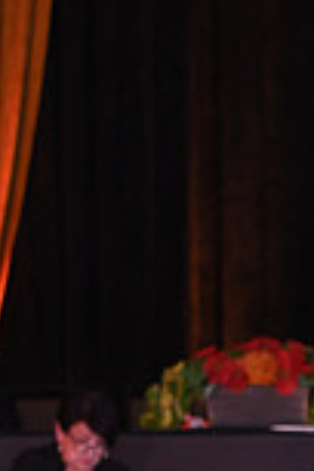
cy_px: 690
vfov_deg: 6.3
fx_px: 4265
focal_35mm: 326
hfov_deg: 4.2
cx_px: 577
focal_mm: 86
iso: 1250
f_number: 5
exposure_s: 1/200
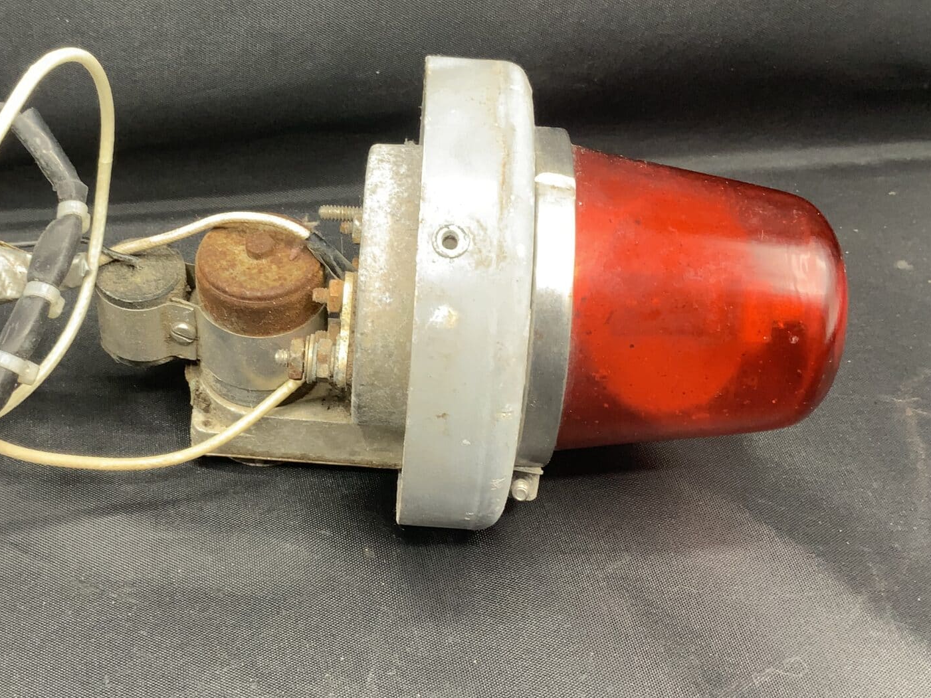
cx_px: 294
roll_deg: -1.1
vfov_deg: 27.4
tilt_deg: -40.4
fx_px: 1426
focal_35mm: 53
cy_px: 266
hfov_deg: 35.7
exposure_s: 1/54
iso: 50
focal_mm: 3
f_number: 1.8
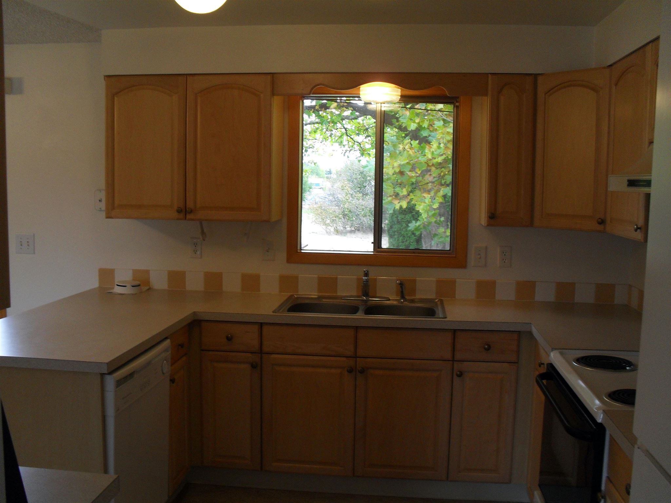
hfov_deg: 52.6
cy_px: 252
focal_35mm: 35
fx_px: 678
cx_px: 336
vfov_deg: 40.7
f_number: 3.2
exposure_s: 1/30
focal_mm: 6.3
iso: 120
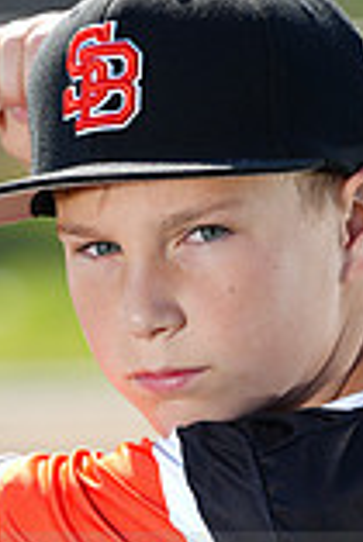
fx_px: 9522
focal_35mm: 631
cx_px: 216
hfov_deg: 2.2
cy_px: 580
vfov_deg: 3.3
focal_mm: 171
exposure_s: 1/250
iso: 64
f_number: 4.5
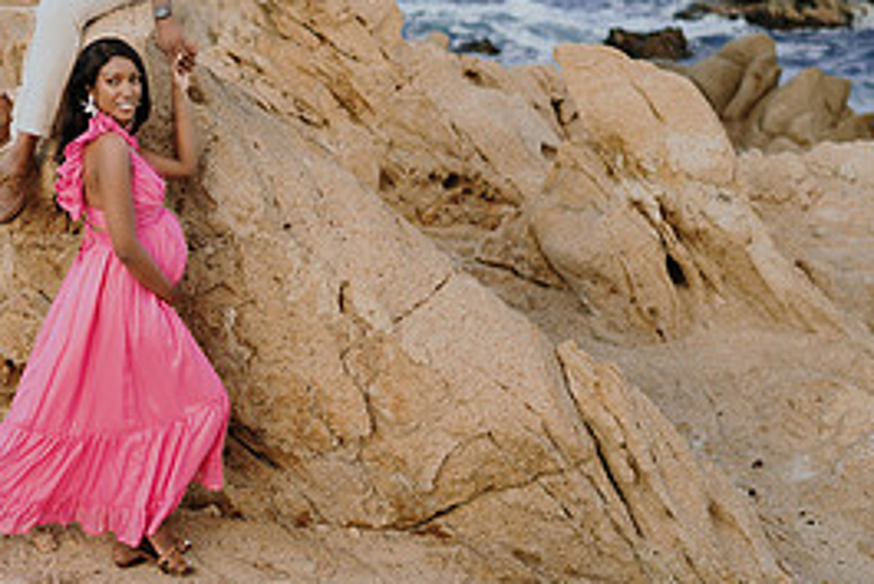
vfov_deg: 16.4
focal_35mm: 82
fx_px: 1992
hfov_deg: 24.3
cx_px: 157
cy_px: 53
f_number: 1.8
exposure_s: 1/1250
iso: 100
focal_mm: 35
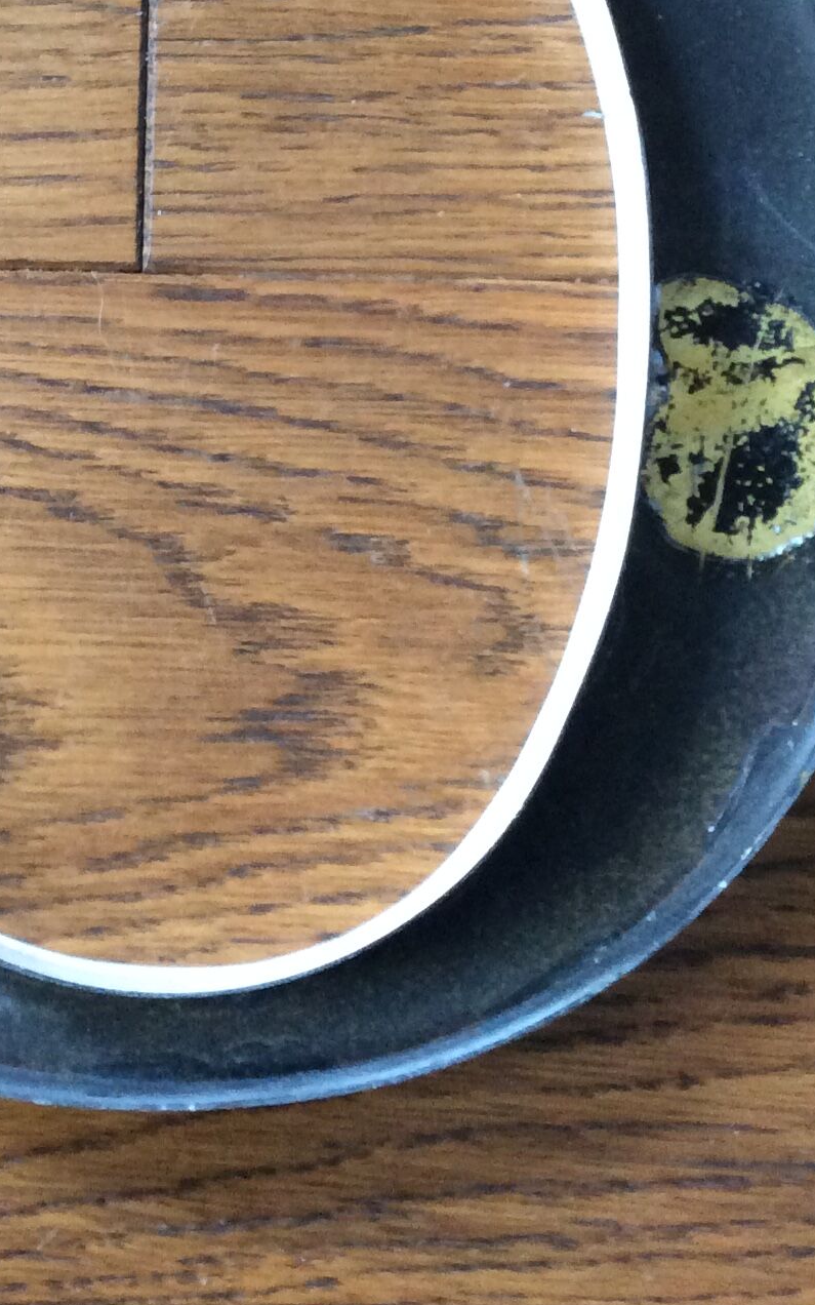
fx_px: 2452
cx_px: 297
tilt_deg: -81.0
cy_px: 261
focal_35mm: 69
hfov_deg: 18.8
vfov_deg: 29.1
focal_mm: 3.3
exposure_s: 1/25
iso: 200
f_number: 2.4
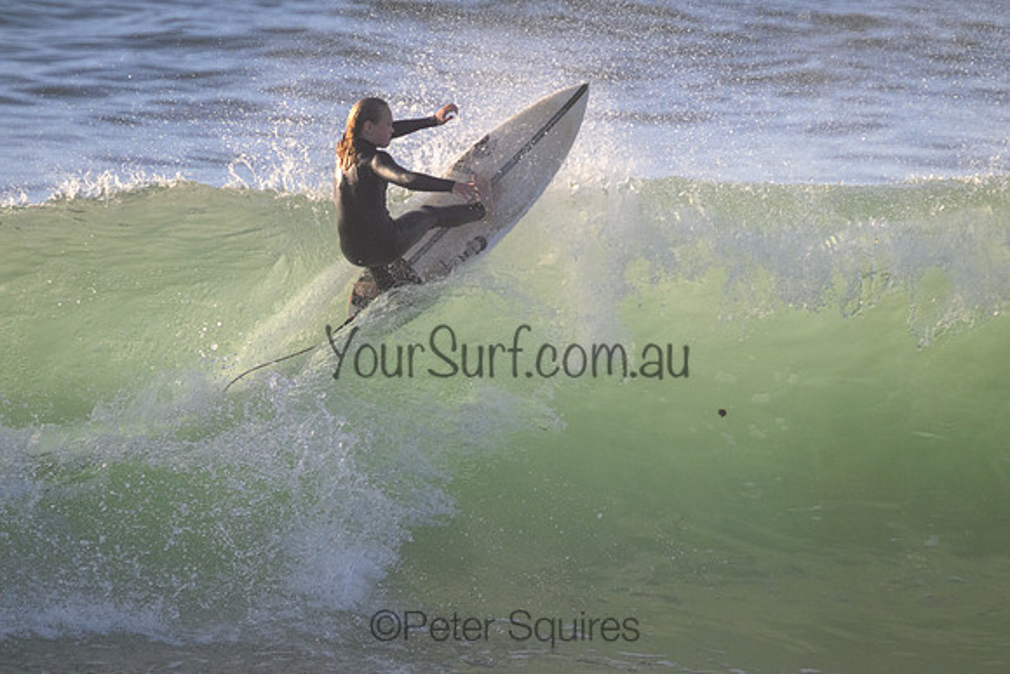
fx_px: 22449
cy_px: 337
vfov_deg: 1.7
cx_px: 505
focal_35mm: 800
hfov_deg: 2.6
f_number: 11
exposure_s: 1/2000
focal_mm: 800
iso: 2800
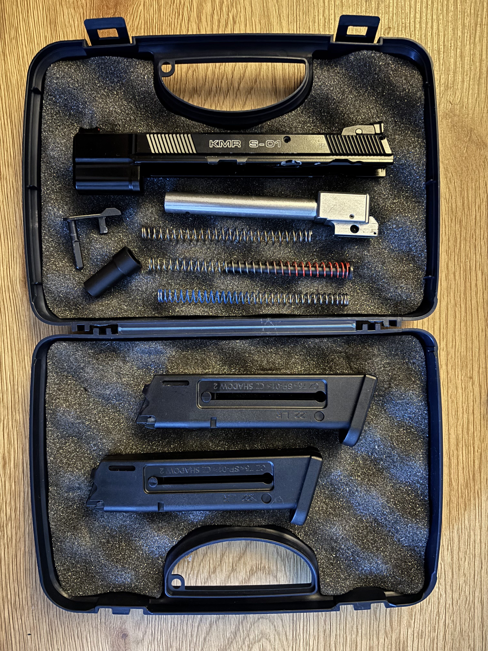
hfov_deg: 53.1
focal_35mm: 26
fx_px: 489
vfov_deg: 67.3
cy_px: 326
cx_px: 244
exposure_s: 1/9
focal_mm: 5.96
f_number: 1.6
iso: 1000
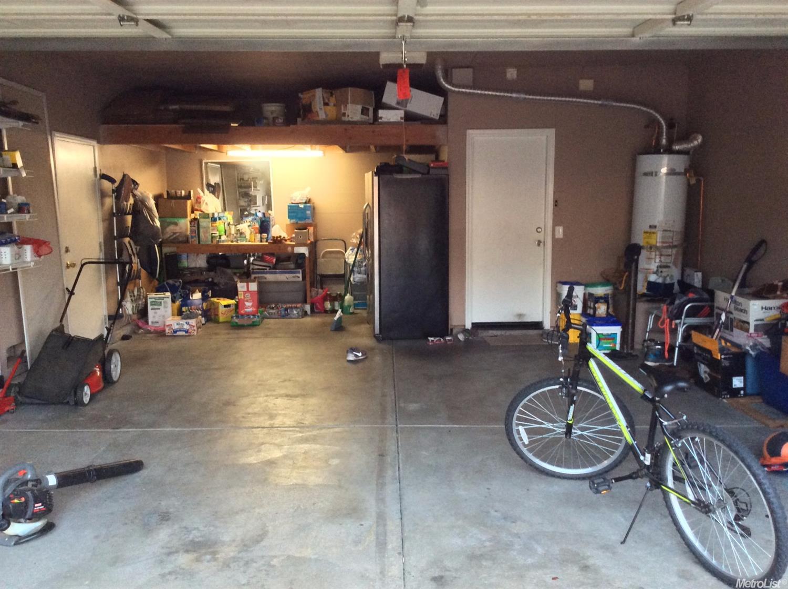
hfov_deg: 56.9
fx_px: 727
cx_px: 394
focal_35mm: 32
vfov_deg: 44.0
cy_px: 294
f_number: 2.4
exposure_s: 1/20
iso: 250
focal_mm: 3.3
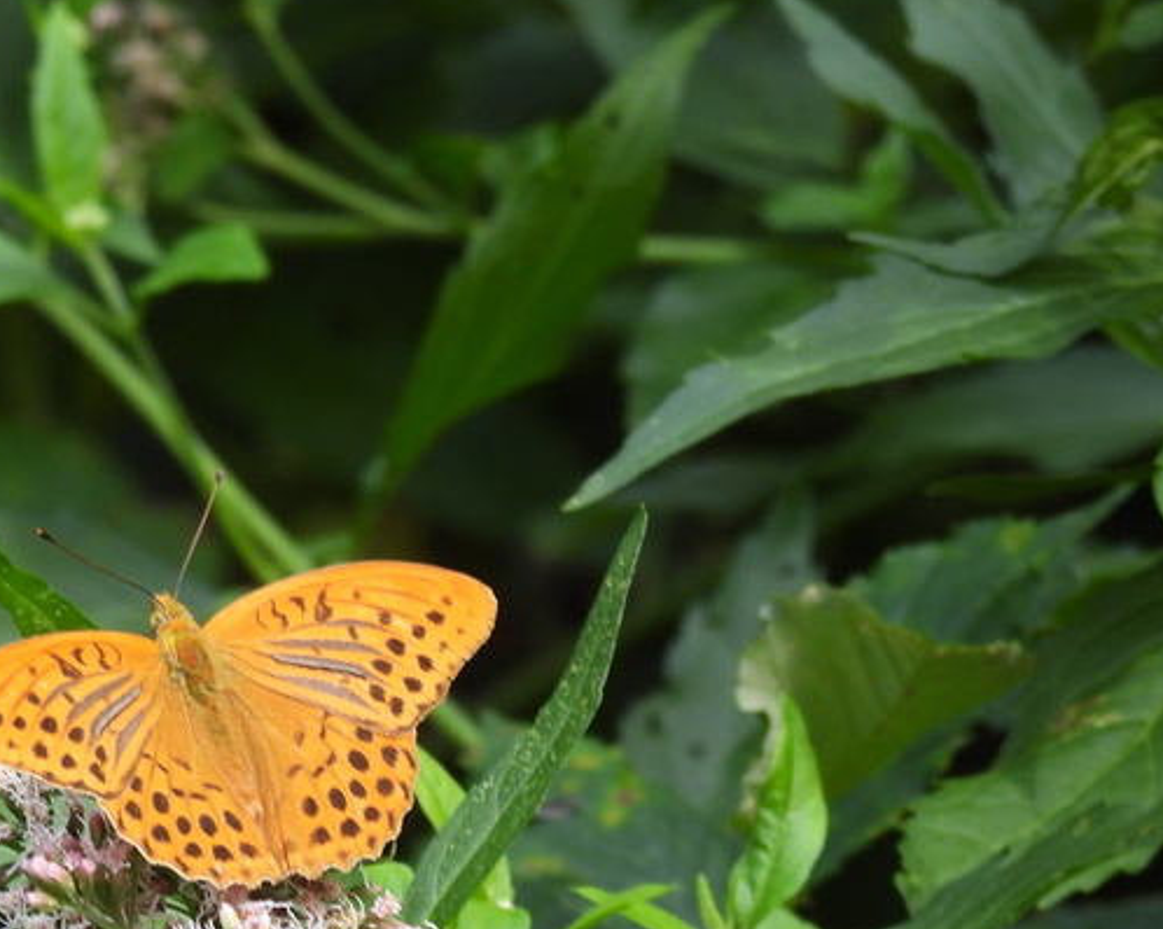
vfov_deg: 3.6
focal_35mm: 435
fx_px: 14967
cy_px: 658
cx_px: 258
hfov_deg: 4.4
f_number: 4.5
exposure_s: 1/80
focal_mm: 46.4
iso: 200
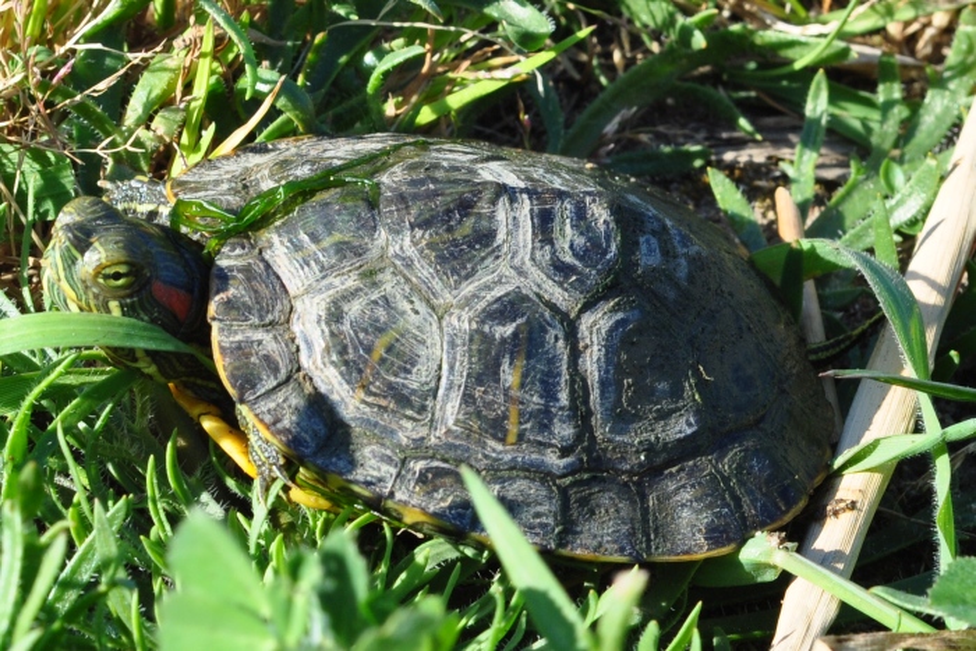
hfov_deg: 27.0
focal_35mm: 75
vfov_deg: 18.2
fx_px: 2034
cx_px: 488
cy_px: 326
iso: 250
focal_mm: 50
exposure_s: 1/125
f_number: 9
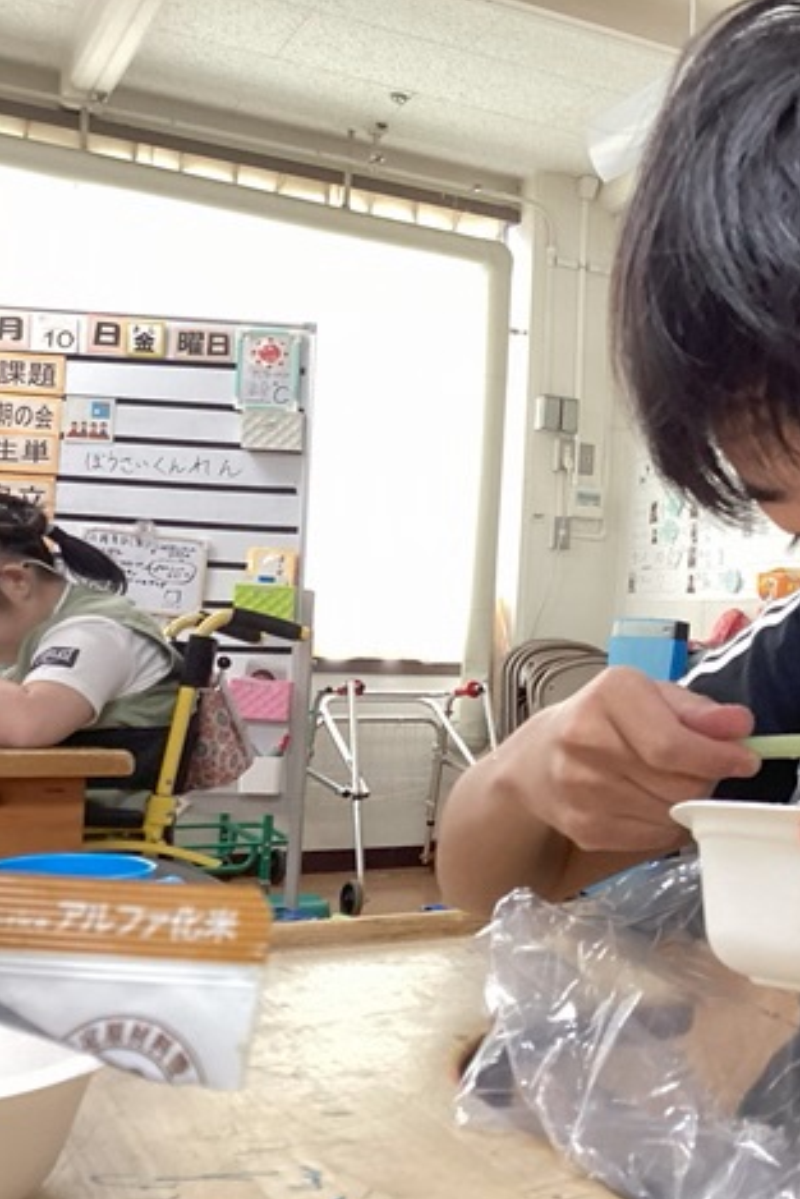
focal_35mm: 44
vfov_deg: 44.5
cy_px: 598
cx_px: 810
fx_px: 1465
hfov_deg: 28.5
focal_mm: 3.3
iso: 200
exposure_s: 1/50
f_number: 2.4
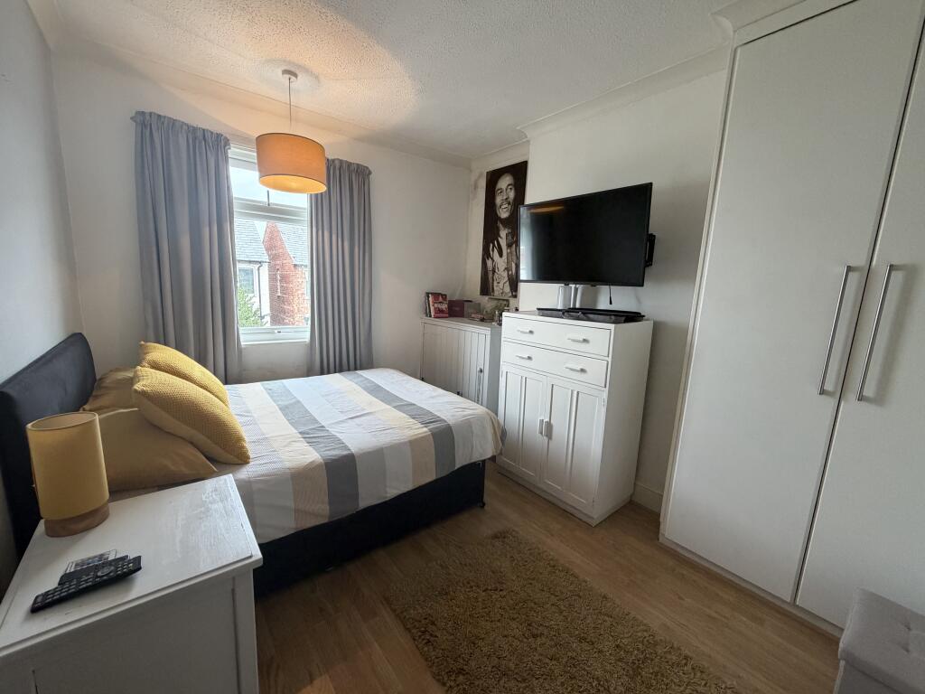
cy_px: 347
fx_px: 374
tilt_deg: -9.7
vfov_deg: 85.7
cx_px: 462
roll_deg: -1.9
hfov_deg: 102.1
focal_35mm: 14
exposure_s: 1/100
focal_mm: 2.22
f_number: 2.2
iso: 320
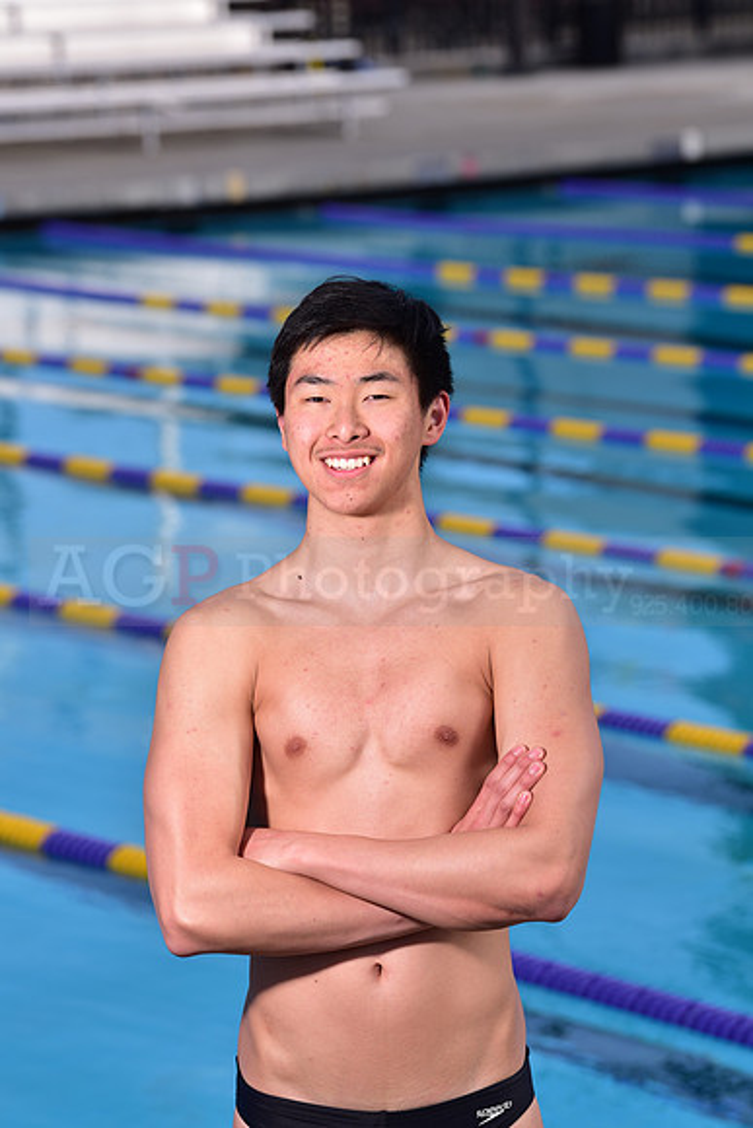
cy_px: 564
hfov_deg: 8.9
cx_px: 376
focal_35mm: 155
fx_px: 4860
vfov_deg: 13.2
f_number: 6.3
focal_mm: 155
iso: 80
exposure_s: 1/250
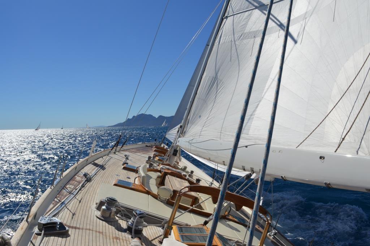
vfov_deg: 47.9
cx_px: 185
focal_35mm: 27
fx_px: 277
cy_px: 123
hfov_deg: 67.4
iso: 100
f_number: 10
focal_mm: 18
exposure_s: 1/400
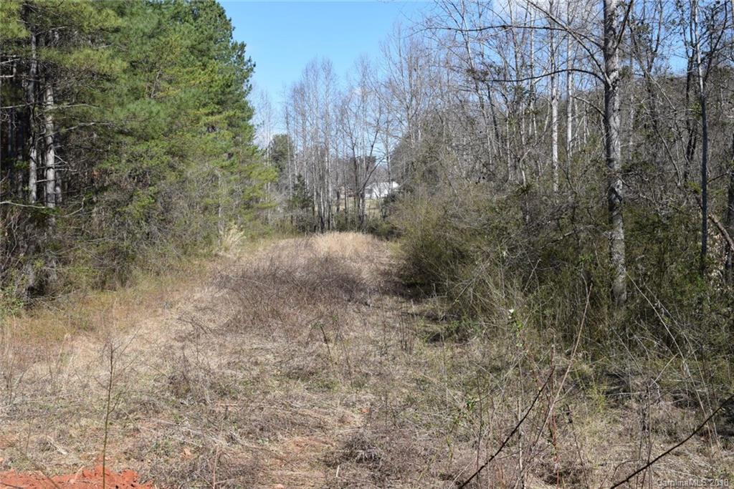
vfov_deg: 33.0
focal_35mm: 40
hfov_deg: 47.9
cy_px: 244
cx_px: 367
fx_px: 826
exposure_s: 1/320
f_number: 9
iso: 200
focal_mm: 27
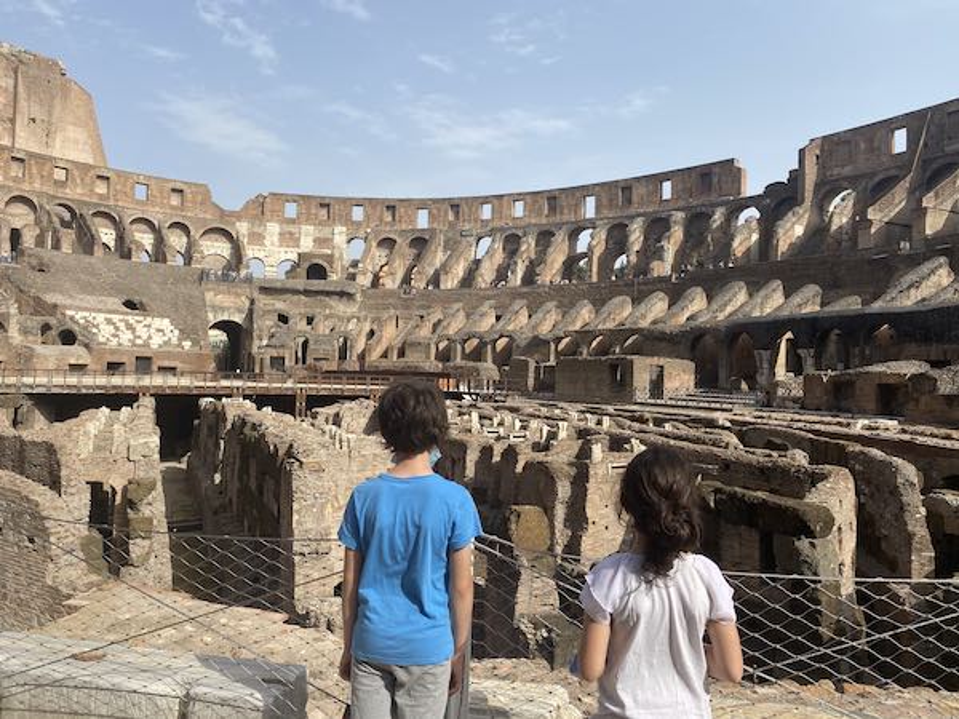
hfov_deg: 67.3
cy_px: 360
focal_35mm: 26
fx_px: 720
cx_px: 480
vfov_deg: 53.1
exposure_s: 1/2358
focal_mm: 4.25
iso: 32
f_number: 1.8
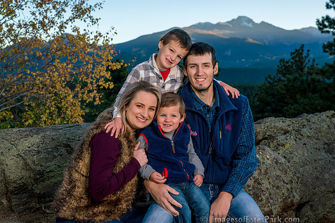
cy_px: 113
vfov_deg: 32.6
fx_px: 381
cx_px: 168
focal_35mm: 41
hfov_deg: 47.4
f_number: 5
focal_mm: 40
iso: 100
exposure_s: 1/160
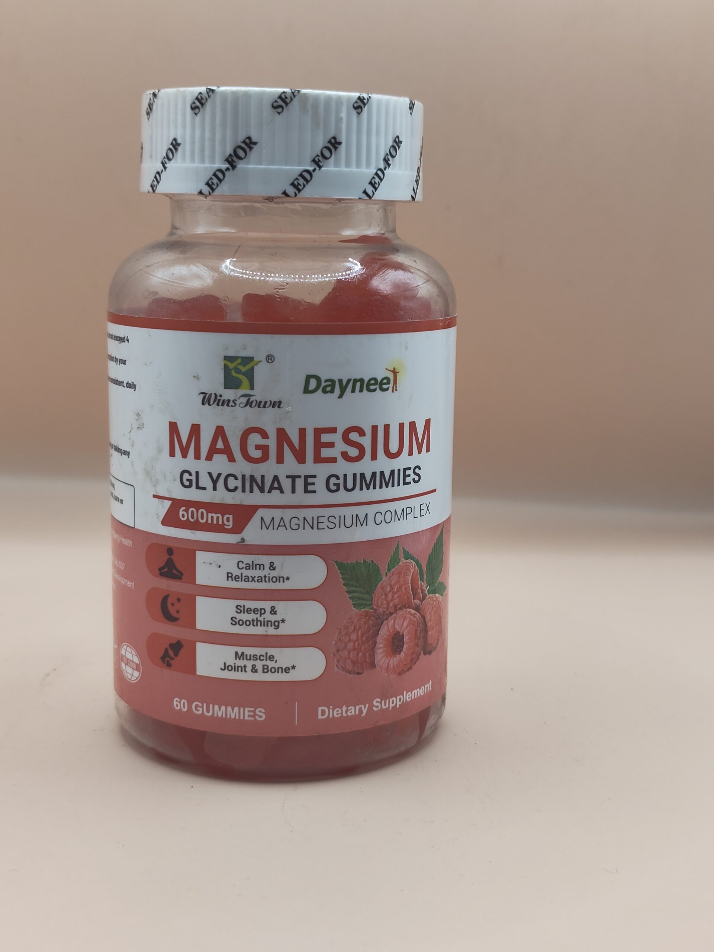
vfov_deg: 38.2
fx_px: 1375
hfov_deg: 29.1
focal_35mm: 50
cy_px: 476
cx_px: 357
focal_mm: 5.56
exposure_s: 1/100
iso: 142
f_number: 1.88
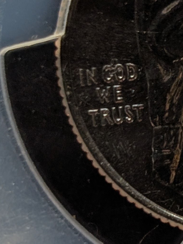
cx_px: 283
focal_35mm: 195
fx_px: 1375
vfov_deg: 10.1
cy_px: 65
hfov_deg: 7.5
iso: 19
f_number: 1.68
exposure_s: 1/61.6
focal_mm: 6.9
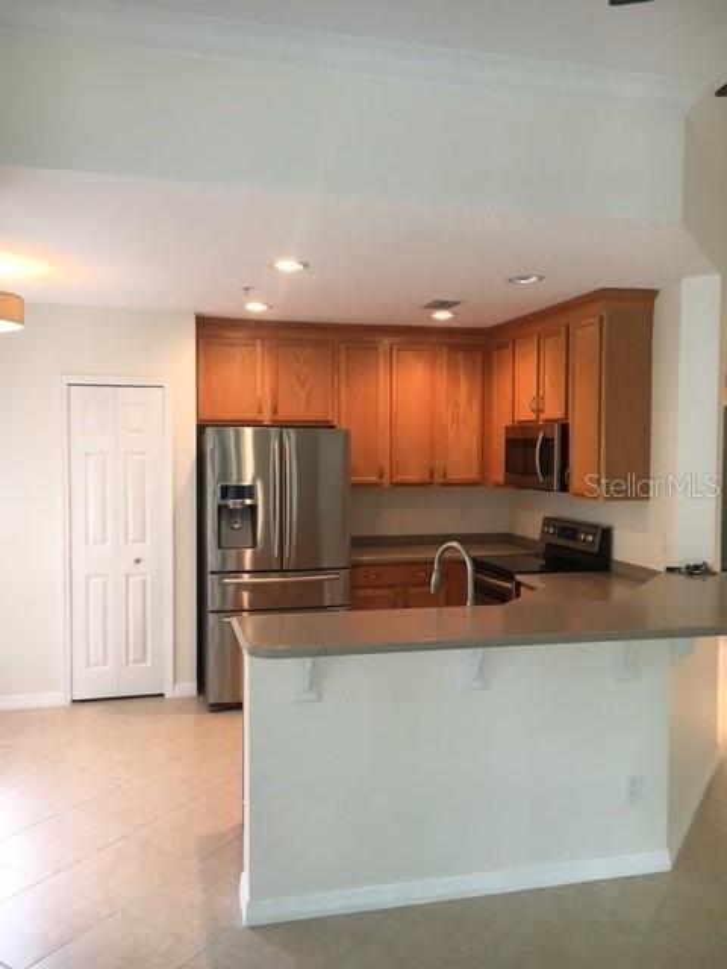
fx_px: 812
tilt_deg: -1.3
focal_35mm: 29
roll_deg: -0.1
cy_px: 484
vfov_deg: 61.7
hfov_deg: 48.2
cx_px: 364
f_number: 2.2
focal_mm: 4.15
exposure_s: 1/30
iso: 64
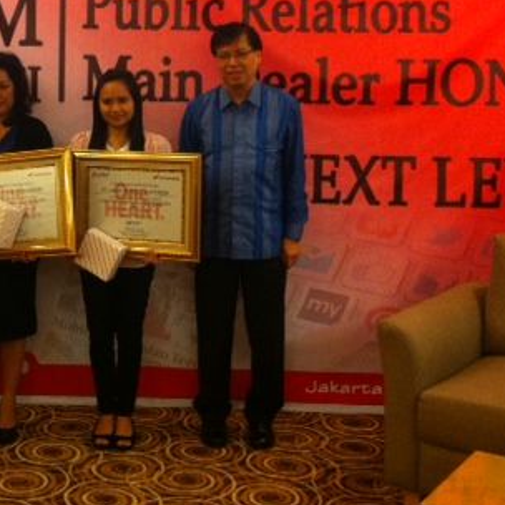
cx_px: 105
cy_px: 140
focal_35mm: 65
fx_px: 1073
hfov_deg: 26.0
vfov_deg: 26.2
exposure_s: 1/15
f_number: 2.8
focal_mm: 3.85
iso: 320
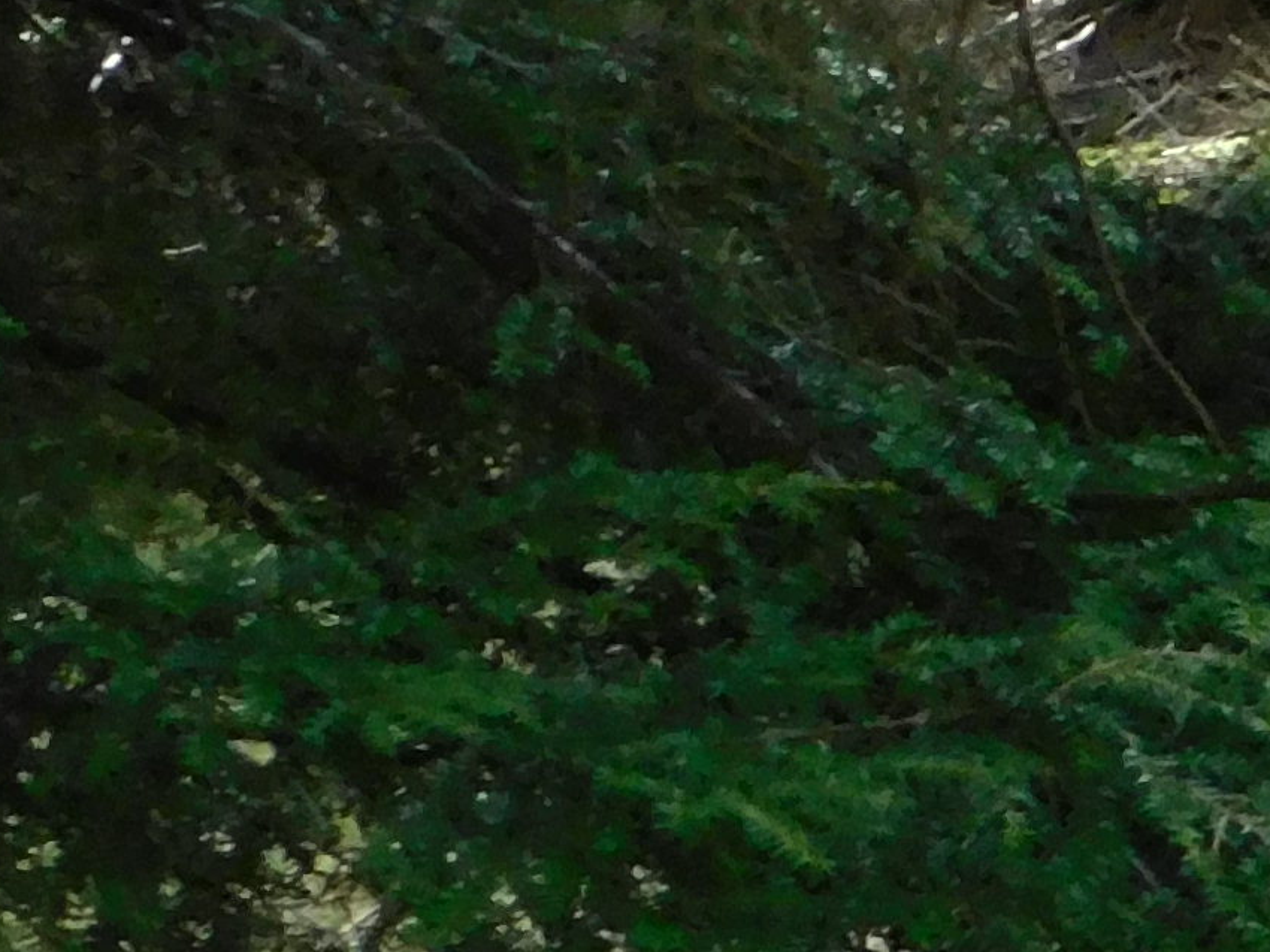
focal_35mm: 385
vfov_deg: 3.9
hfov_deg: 5.0
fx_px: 14121
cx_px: 3256
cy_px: -52
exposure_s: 1/160
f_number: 4.3
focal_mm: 12.6
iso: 400
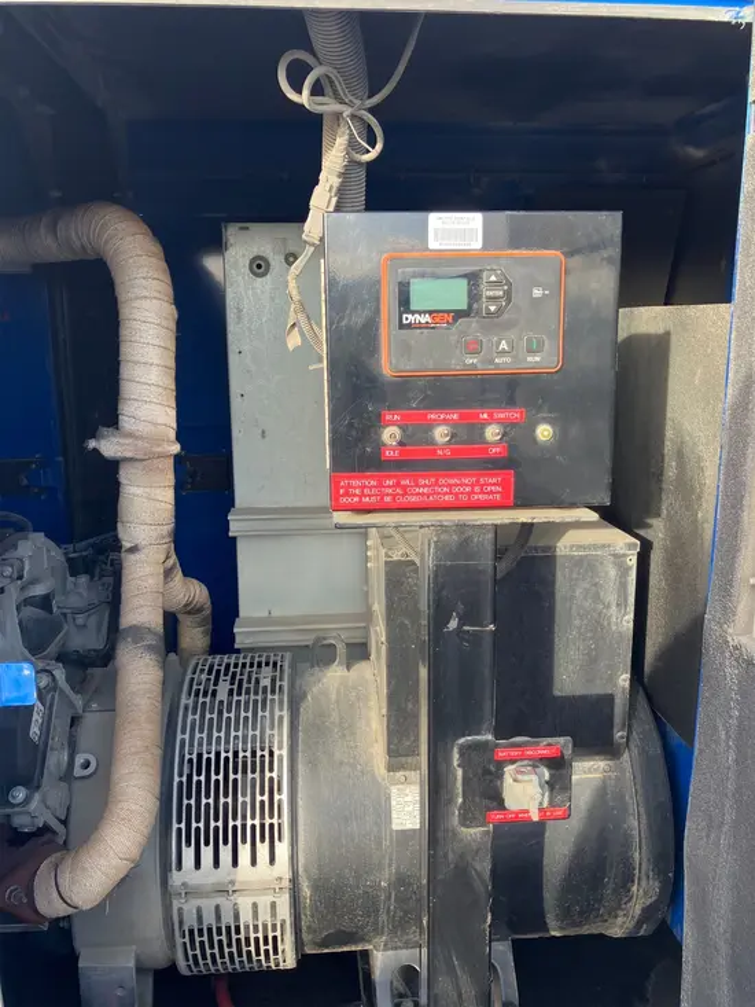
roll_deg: +0.1
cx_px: 378
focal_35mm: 28
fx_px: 814
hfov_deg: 49.8
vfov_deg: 63.4
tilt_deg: -9.6
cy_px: 504
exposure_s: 1/121
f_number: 1.8
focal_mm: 3.99
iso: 25
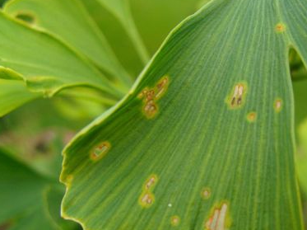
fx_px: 452
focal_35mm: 51
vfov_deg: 28.5
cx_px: 202
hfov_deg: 37.2
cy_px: 136
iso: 80
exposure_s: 1/400
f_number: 2.8
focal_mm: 7.8
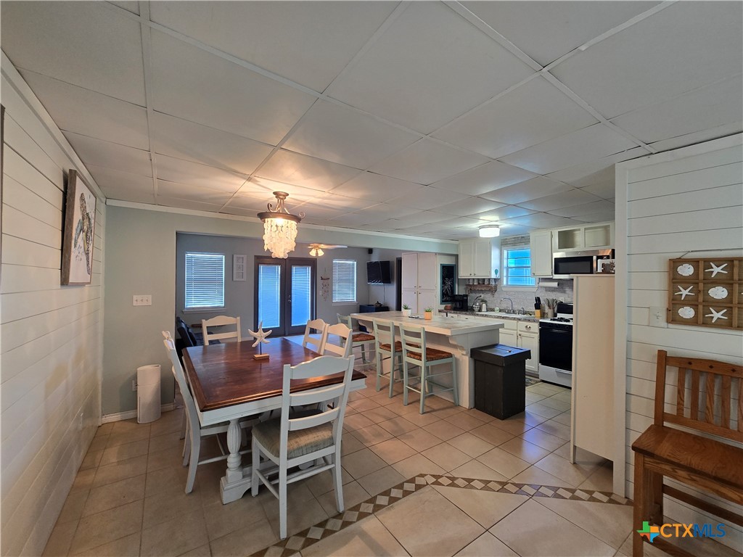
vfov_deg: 89.9
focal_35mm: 13
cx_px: 372
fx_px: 279
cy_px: 278
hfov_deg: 106.2
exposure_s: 1/60
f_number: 2.2
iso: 125
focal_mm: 2.2
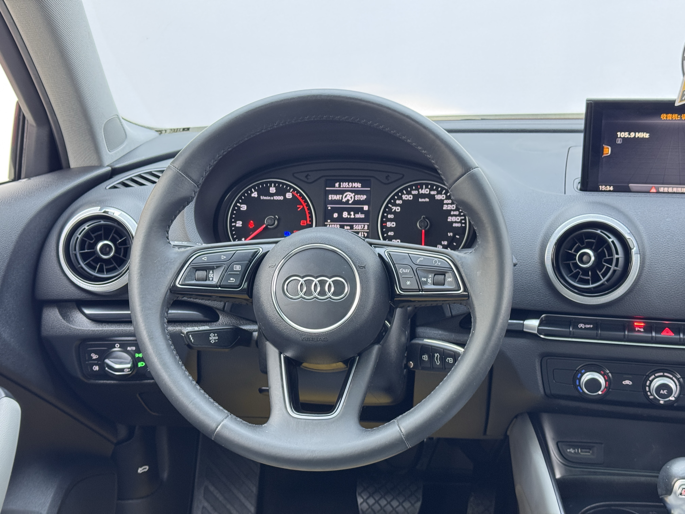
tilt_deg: -14.5
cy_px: 257
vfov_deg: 30.3
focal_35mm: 48
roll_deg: +1.0
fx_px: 950
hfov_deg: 39.7
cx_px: 342
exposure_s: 1/50
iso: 160
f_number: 1.78
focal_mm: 6.76
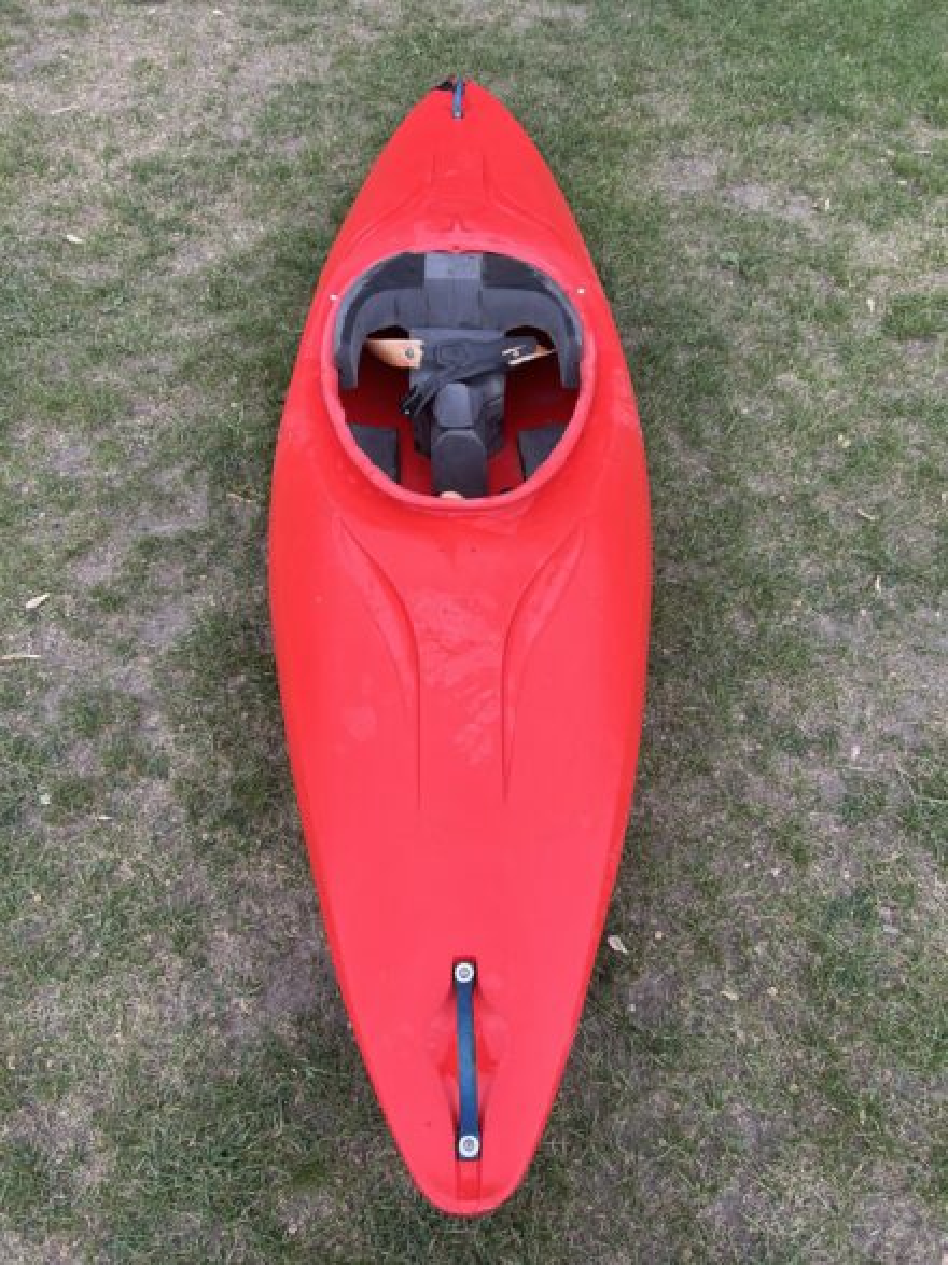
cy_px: 632
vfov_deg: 67.3
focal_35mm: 26
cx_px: 474
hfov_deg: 53.0
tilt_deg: -54.6
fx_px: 950
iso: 40
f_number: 1.5
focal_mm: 5.7
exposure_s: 1/178
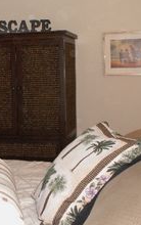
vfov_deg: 32.9
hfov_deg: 20.6
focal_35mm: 62
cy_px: 104
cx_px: 14
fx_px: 380
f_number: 2.8
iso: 160
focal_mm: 5.86
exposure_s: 1/40
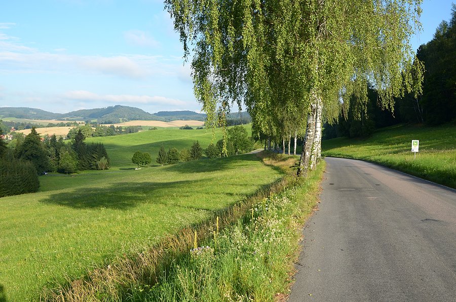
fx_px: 398
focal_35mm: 32
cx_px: 228
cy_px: 151
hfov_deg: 59.6
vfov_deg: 41.5
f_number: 6.3
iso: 100
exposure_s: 1/160
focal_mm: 21
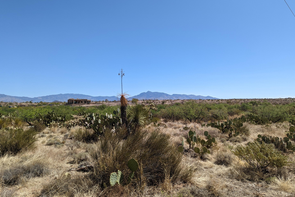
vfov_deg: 49.6
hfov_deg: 69.4
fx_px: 213
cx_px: 147
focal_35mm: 26
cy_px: 101
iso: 43
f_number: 1.85
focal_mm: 6.81
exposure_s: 1/2358
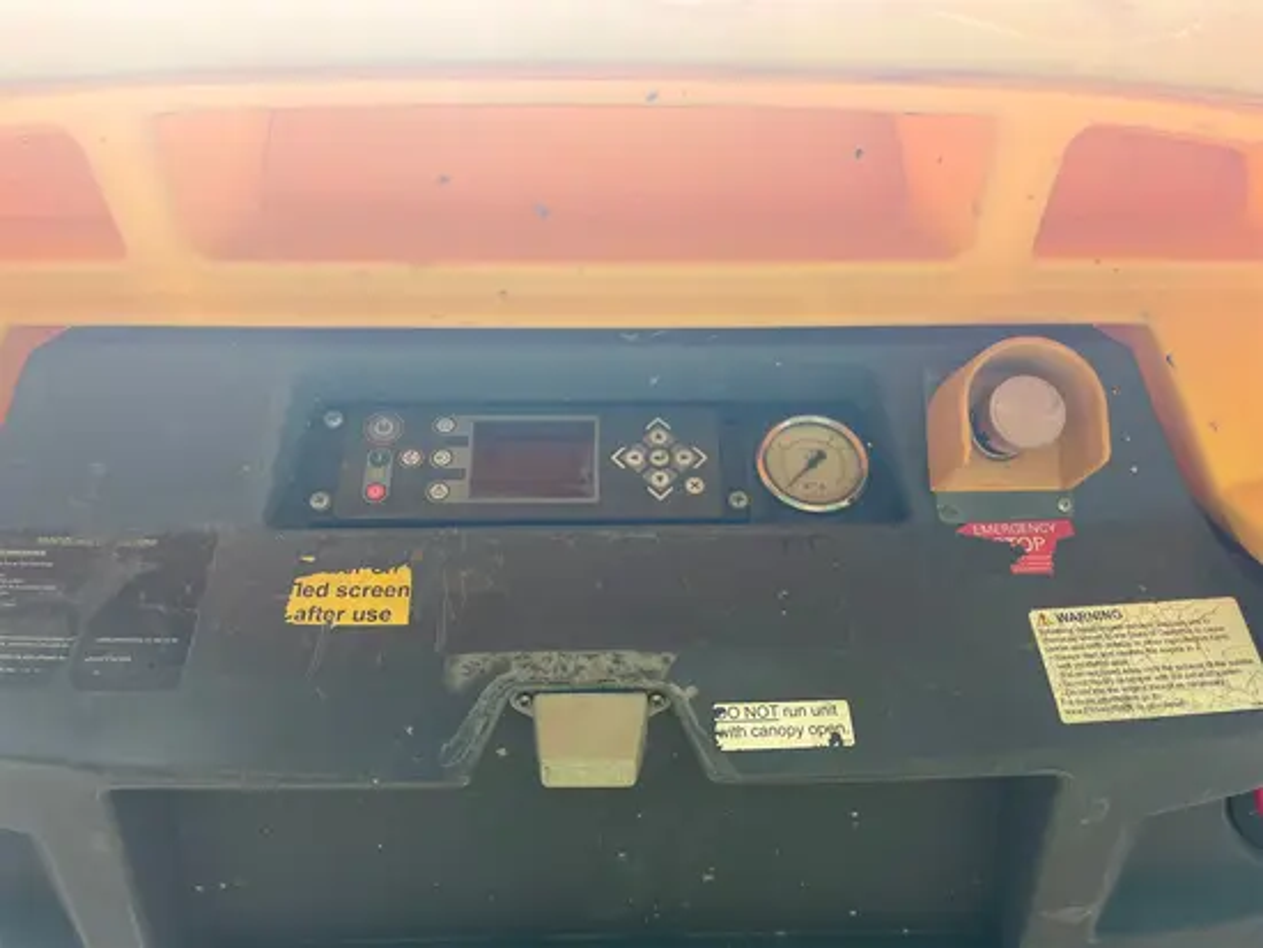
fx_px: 949
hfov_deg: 67.3
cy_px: 474
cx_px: 632
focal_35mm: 26
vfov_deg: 53.1
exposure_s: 1/200
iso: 40
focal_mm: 5.1
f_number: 1.6
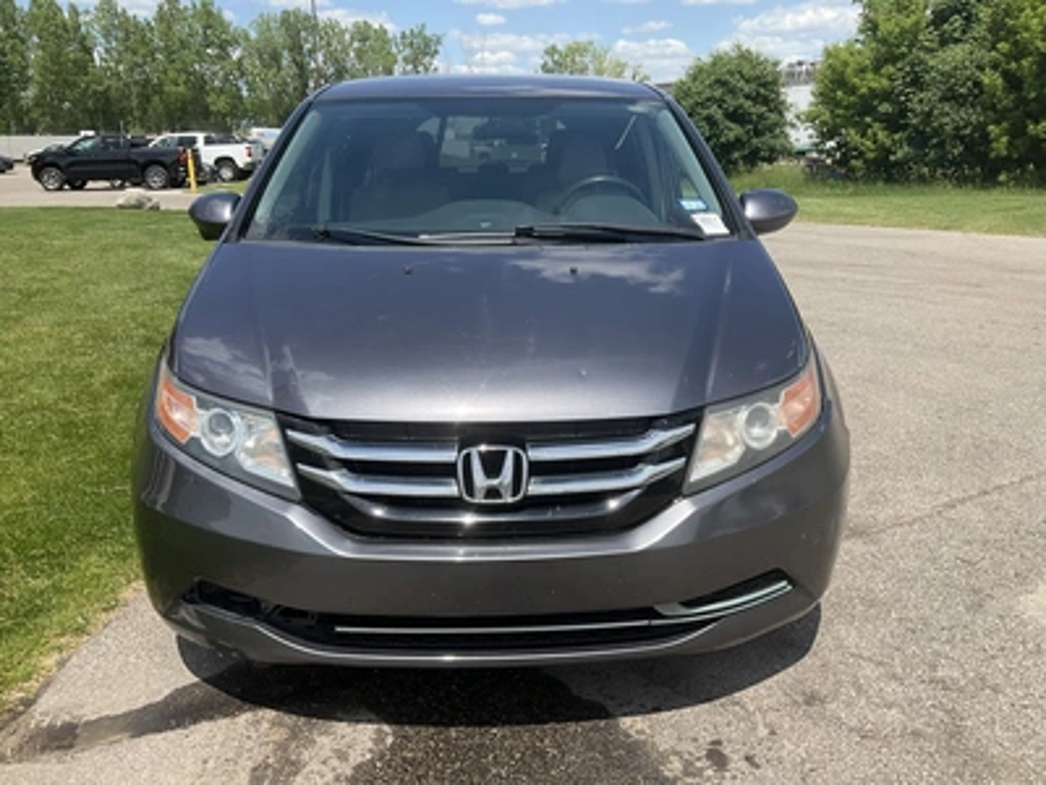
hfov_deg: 61.7
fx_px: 876
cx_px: 523
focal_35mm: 29
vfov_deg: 48.2
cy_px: 392
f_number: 1.8
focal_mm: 3
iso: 25
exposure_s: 1/1377
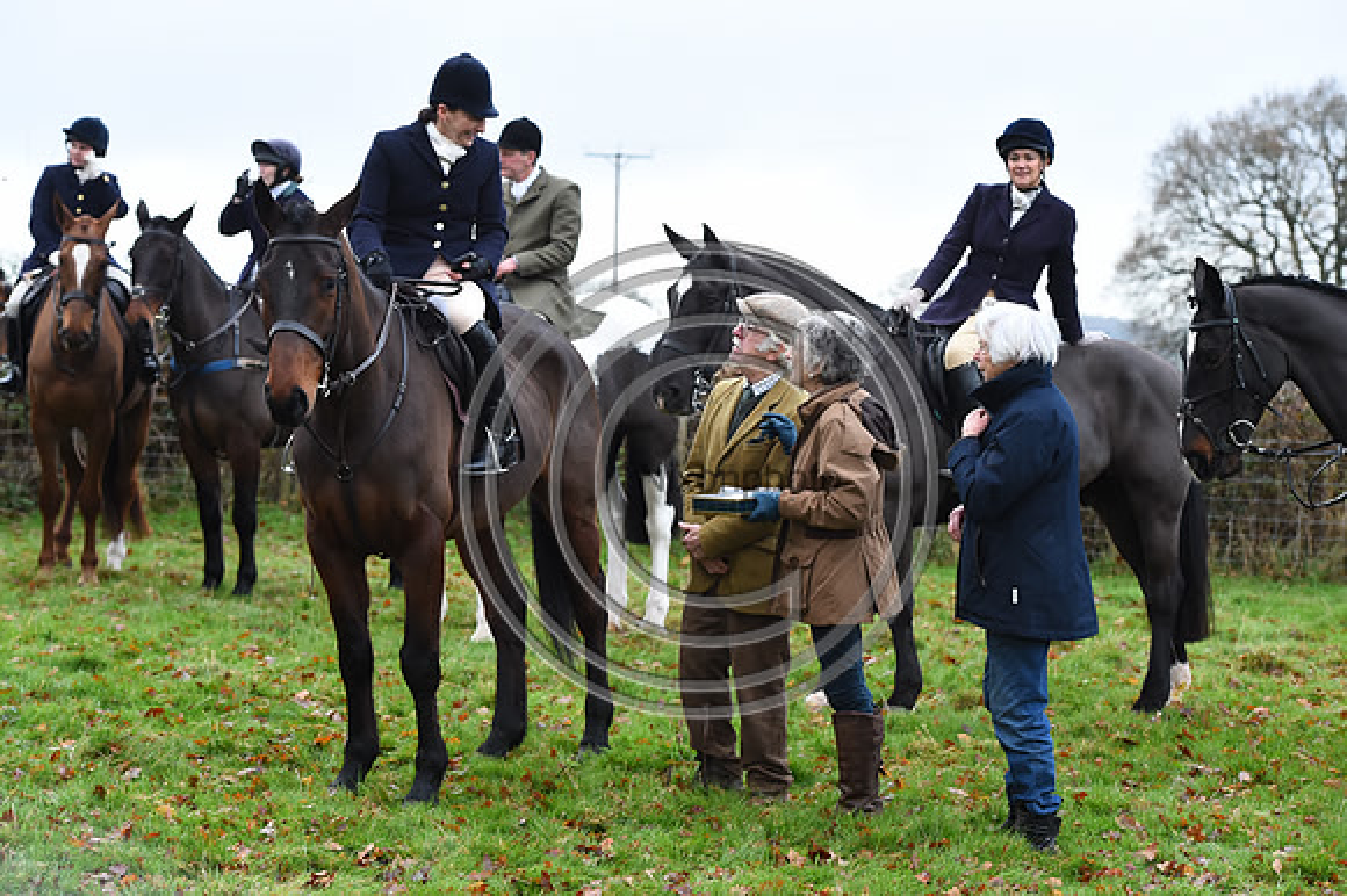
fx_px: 3739
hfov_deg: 20.4
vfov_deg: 13.7
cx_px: 674
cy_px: 448
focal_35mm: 100
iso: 2500
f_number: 5.6
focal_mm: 100
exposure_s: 1/1000
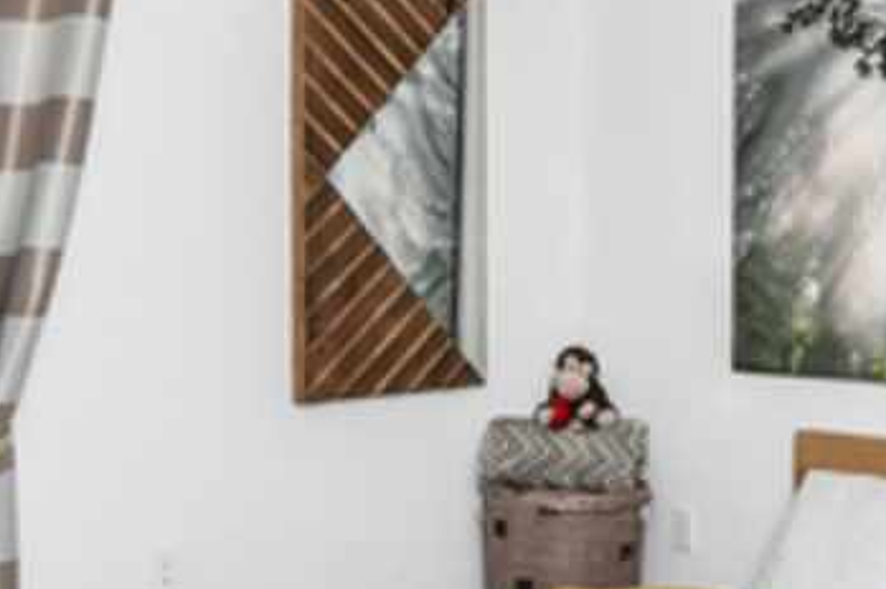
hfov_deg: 33.9
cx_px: 833
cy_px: 282
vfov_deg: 24.6
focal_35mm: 55
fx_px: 1352
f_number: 7.1
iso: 100
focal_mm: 10
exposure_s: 1/100
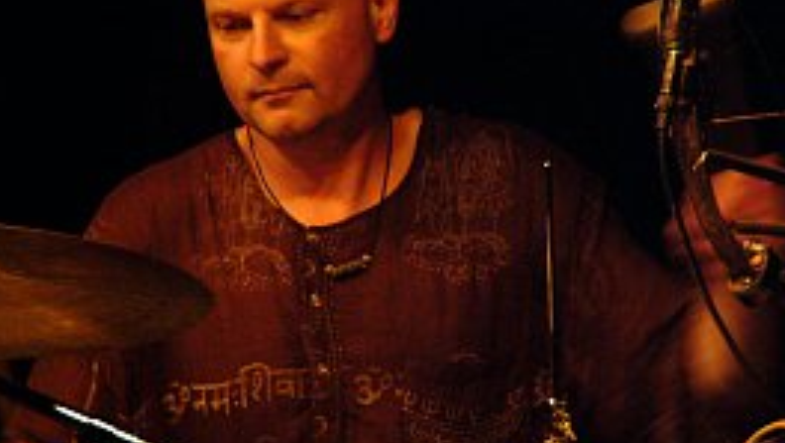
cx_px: 404
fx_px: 6916
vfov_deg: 3.7
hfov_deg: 6.5
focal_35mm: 332
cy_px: 168
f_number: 2.8
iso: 200
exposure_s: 1/15
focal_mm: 35.3
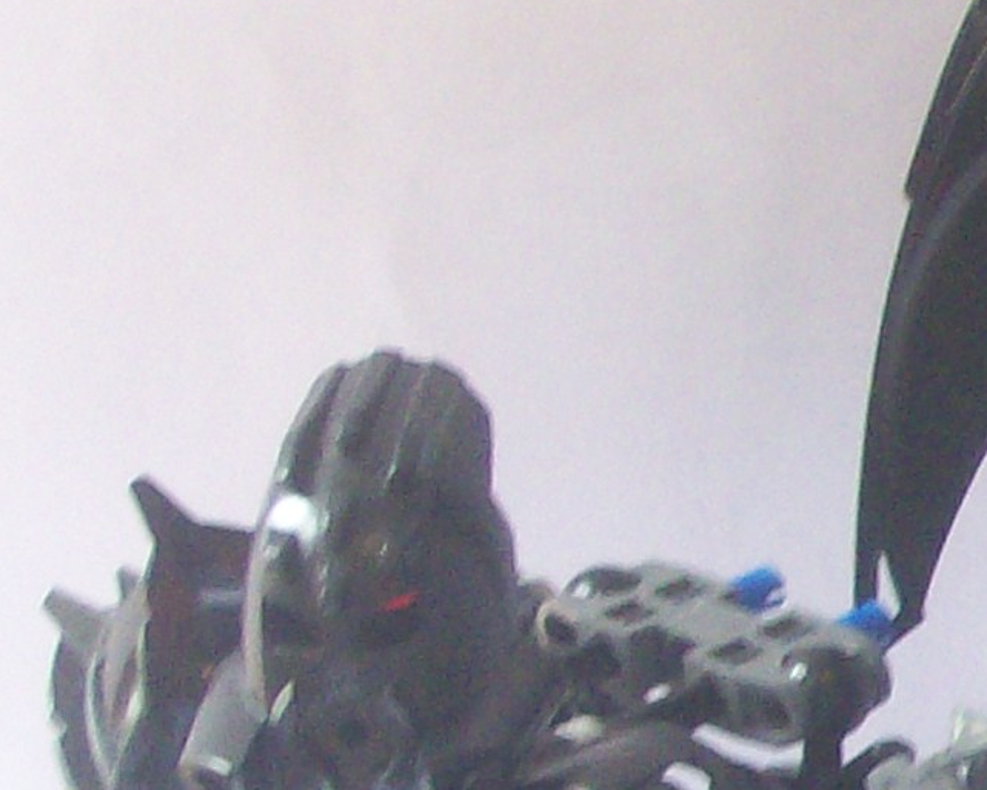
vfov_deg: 5.9
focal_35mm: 262
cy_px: 742
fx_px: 7655
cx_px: 2111
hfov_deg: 7.1
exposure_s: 1/27.9
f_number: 3.4
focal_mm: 9.4
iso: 160
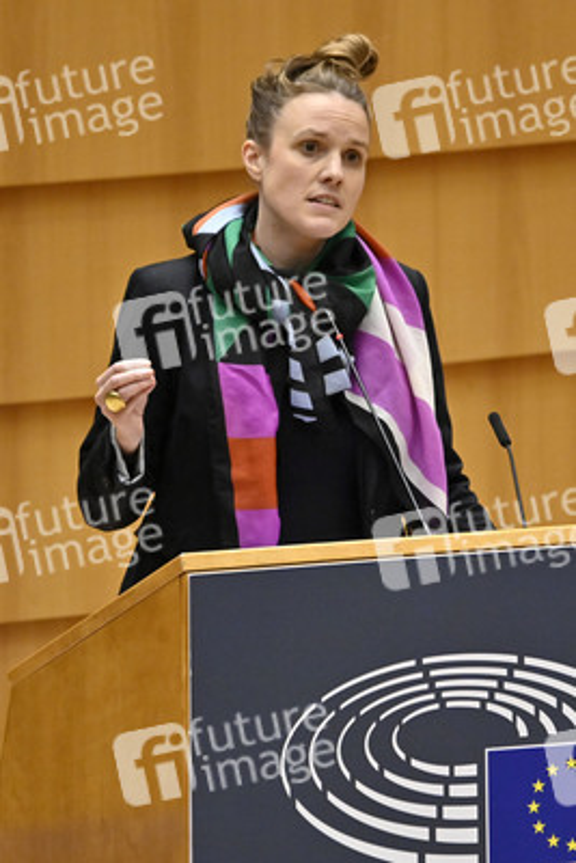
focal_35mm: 600
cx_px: 288
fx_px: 14386
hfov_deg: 2.3
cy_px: 432
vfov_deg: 3.4
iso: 5000
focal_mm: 600
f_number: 6.3
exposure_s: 1/640
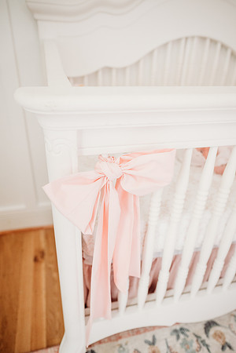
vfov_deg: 73.7
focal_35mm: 24
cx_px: 118
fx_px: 236
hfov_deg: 53.1
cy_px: 176
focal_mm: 24
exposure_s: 1/200
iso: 1600
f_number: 2.8
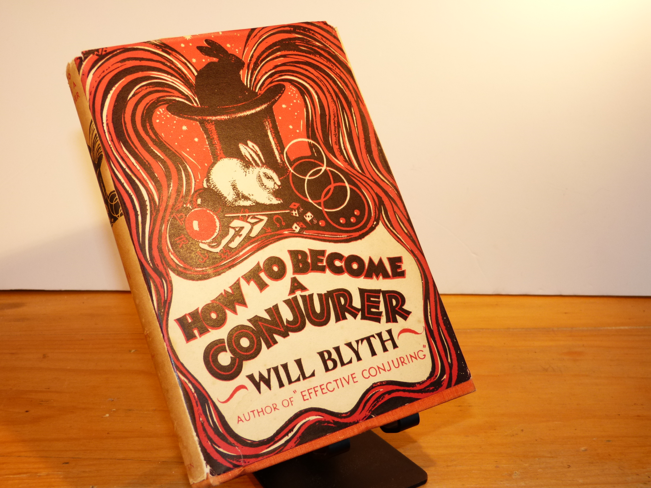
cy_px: 244
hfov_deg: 43.9
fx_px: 809
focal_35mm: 43
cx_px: 326
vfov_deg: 33.6
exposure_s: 1/60
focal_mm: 7.6
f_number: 3.2
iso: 125
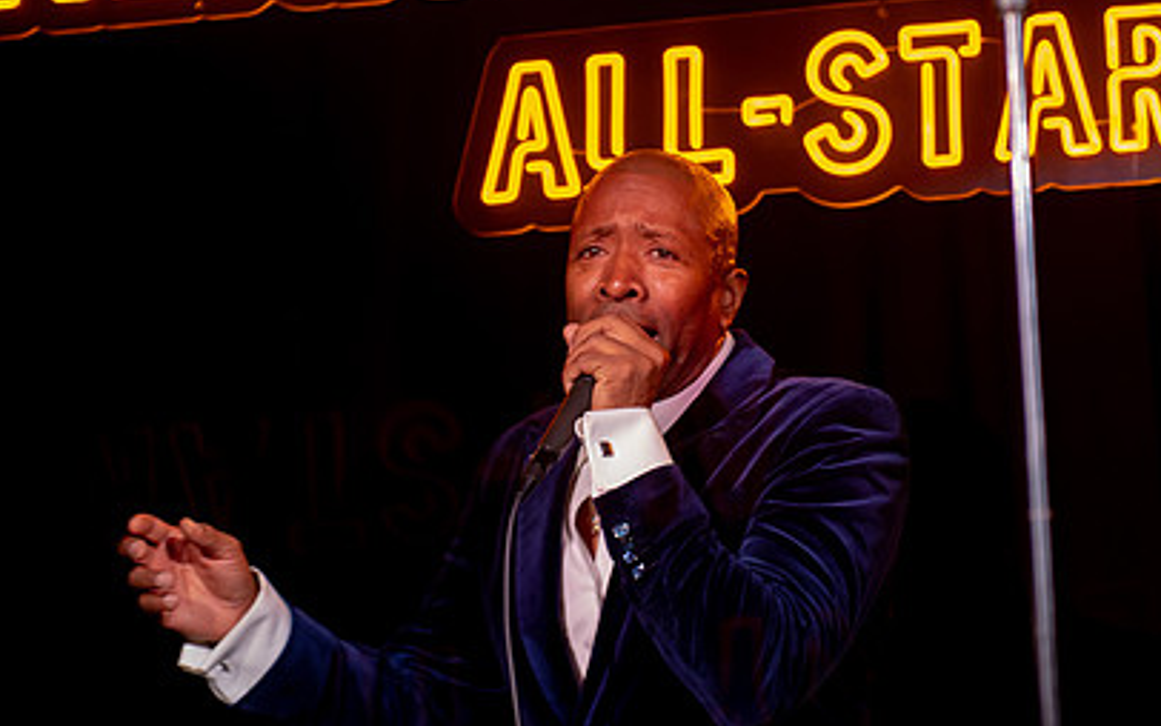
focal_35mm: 120
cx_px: 634
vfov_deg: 10.9
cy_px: 289
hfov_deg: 17.4
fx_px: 3798
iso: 2500
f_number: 2.8
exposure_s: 1/160
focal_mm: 70
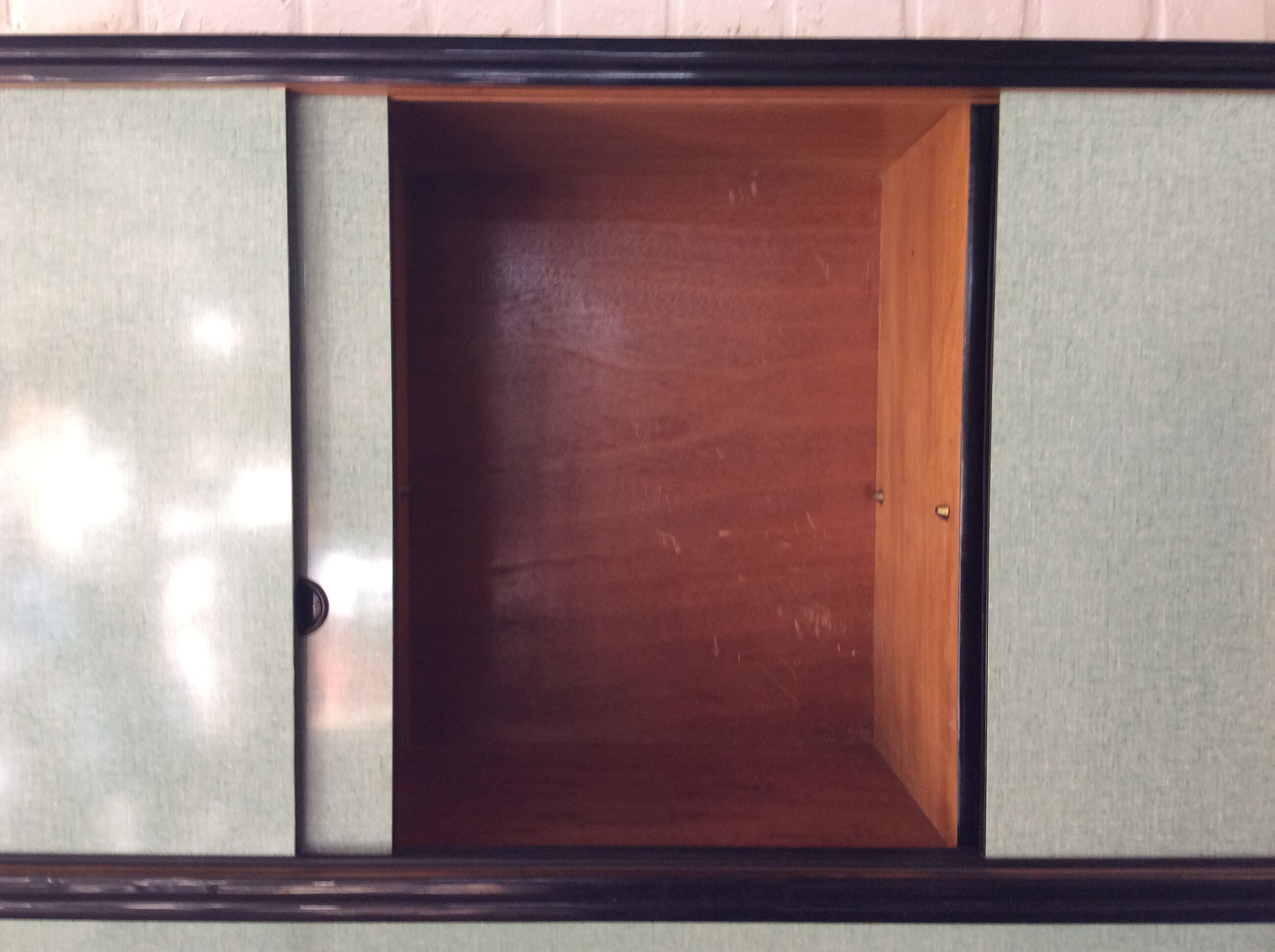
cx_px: 638
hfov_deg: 56.9
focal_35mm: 32
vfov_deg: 44.1
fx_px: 1177
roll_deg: -0.6
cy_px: 476
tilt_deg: -5.9
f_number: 2.4
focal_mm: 3.3
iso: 64
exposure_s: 1/25
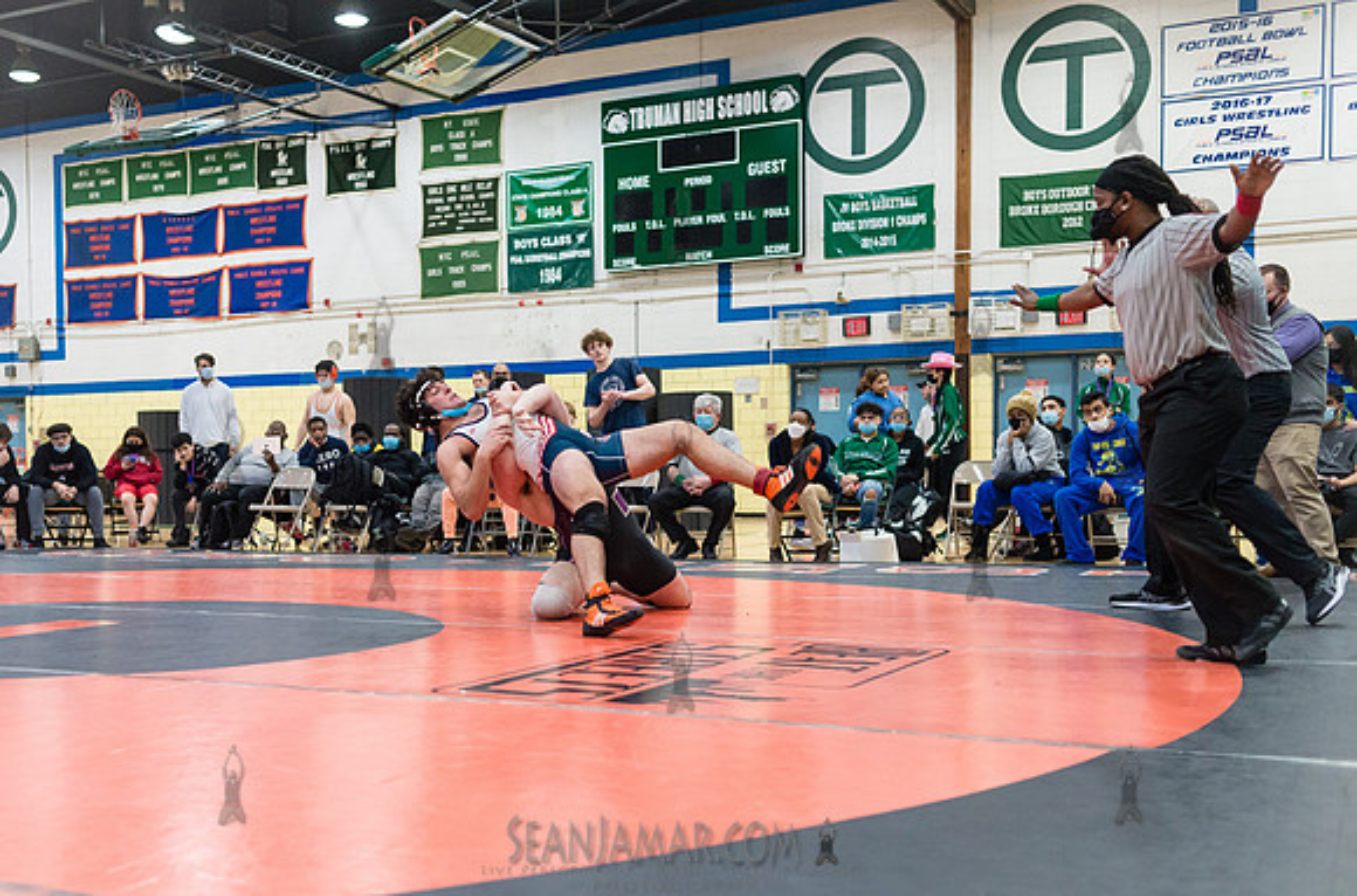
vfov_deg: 32.7
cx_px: 573
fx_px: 1525
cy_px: 523
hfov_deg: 47.8
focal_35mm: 41
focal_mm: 35
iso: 4000
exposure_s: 1/400
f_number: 3.5
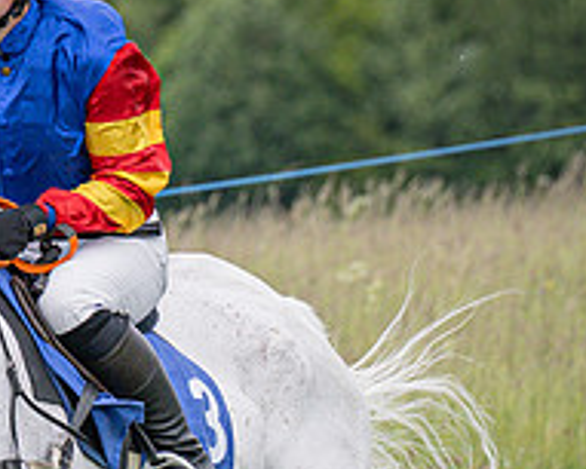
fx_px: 15496
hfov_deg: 2.2
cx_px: -505
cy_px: 515
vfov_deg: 1.7
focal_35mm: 893
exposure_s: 1/2000
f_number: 4
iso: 400
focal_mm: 145
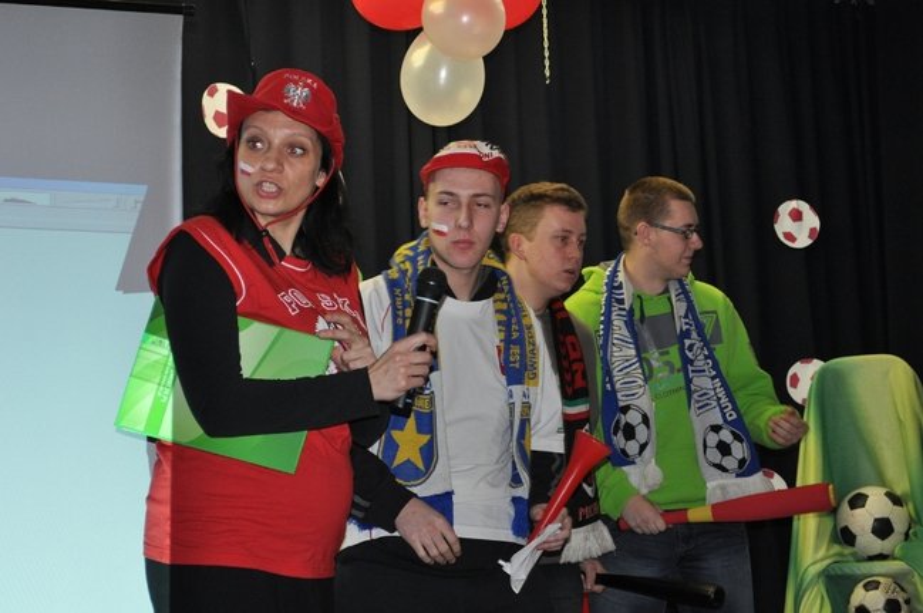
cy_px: 306
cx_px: 462
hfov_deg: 28.1
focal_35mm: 72
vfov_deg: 18.9
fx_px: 1844
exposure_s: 1/60
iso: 800
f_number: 5.3
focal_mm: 48
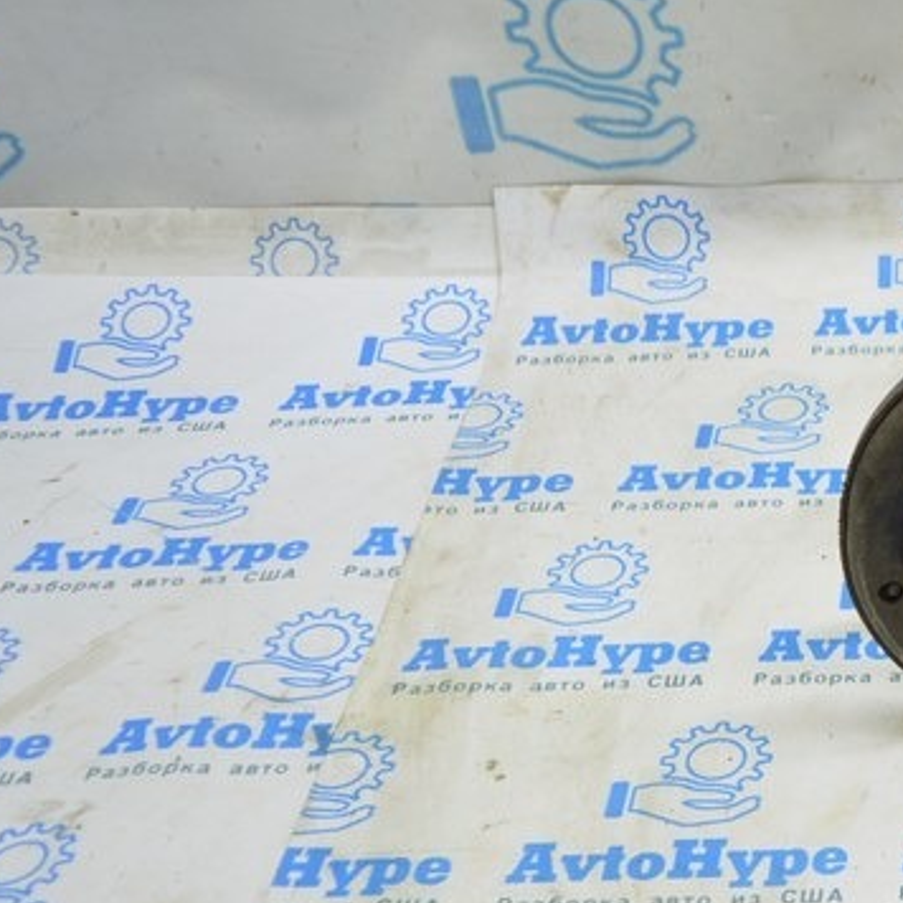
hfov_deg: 22.8
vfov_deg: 25.8
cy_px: 653
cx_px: 1223
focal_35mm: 66
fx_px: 1948
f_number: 3.5
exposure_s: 1/40
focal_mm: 18
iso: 400
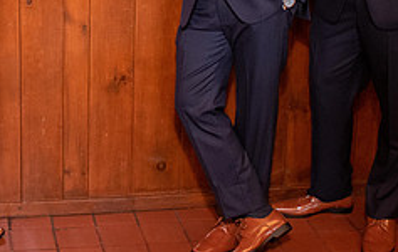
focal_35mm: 86
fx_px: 936
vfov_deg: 15.0
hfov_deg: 23.6
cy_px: -17
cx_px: 65
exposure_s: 1/60
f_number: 3.8
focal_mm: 20
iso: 1800
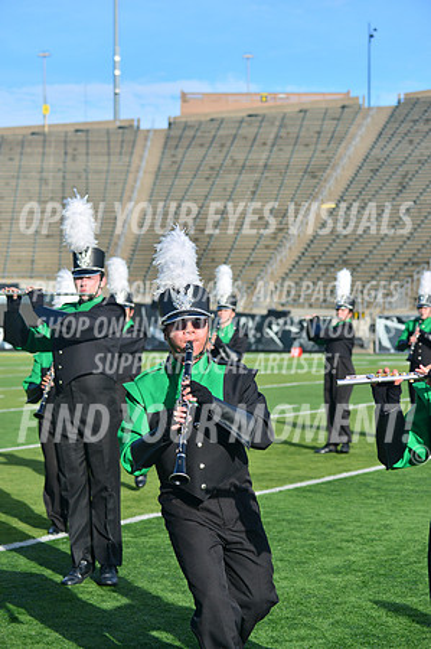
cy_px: 324
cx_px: 216
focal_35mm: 80
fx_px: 1440
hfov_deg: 17.0
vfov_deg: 25.4
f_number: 5.6
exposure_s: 1/1250
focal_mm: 80
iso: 125
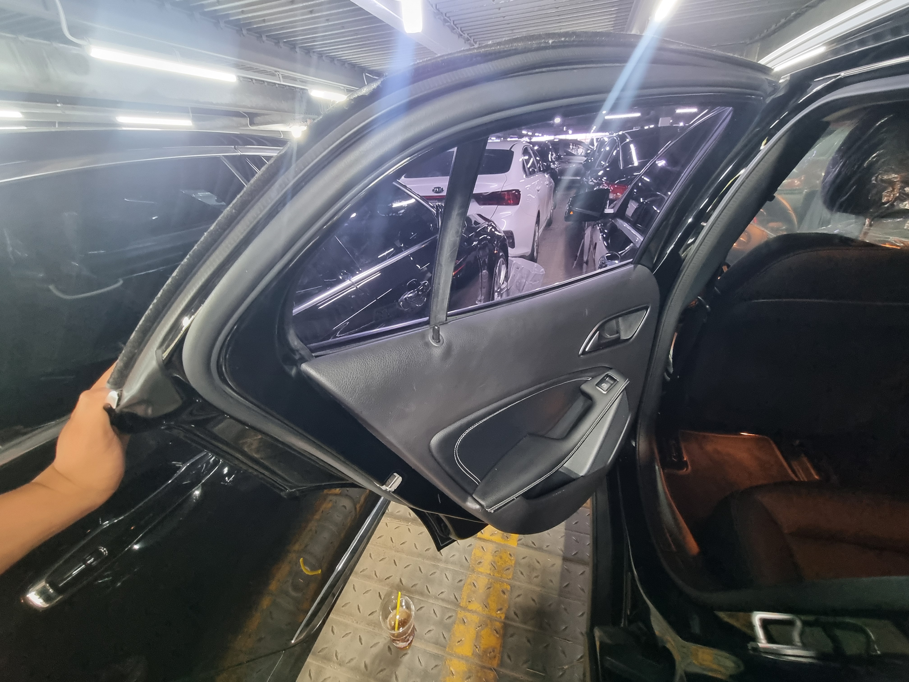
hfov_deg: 106.2
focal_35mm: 13
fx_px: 341
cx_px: 454
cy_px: 341
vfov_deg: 89.9
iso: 640
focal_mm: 2.2
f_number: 2.2
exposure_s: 1/24
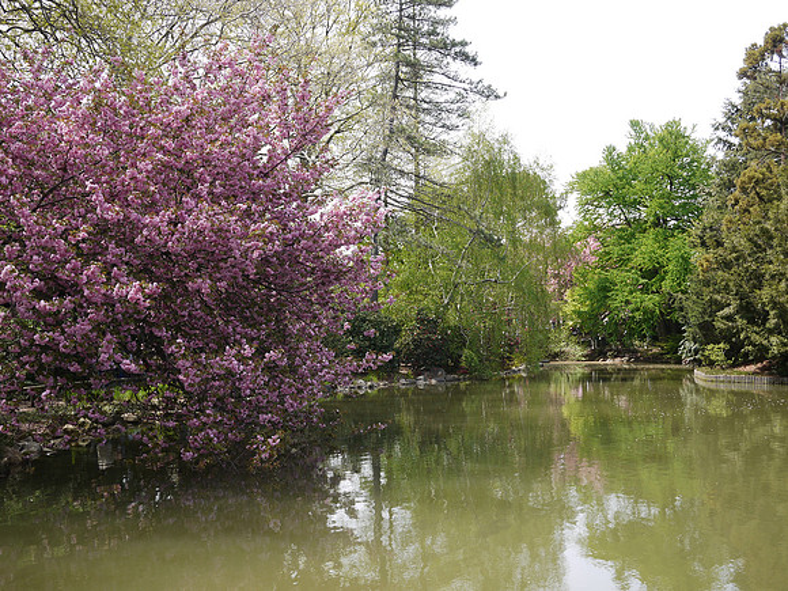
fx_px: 911
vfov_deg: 36.0
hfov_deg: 46.8
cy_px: 296
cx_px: 394
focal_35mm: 40
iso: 100
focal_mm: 20
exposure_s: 1/125
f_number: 6.3
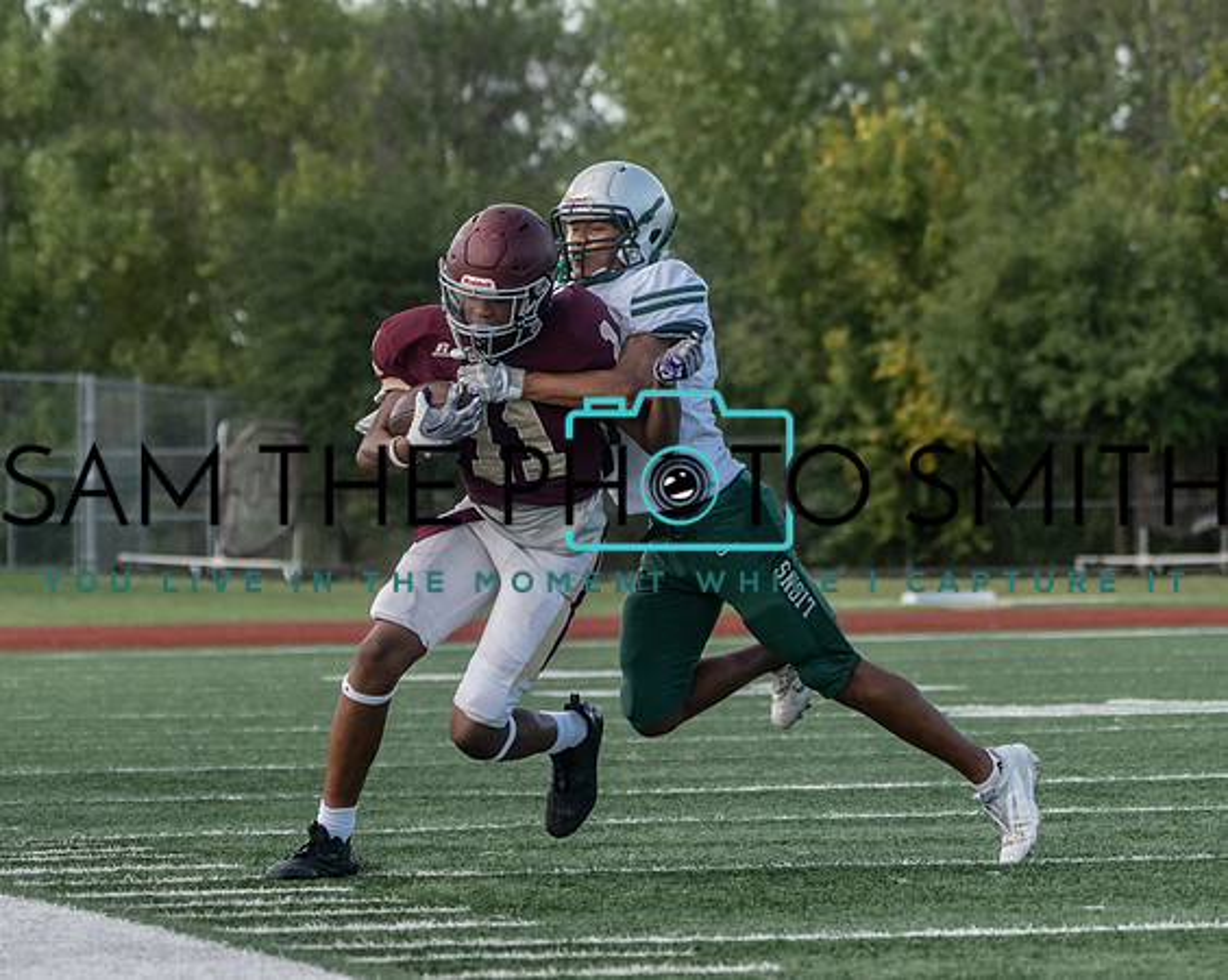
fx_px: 12252
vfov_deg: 4.6
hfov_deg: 5.7
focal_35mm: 337
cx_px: 511
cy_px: 509
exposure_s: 1/1250
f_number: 8
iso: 1600
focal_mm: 237
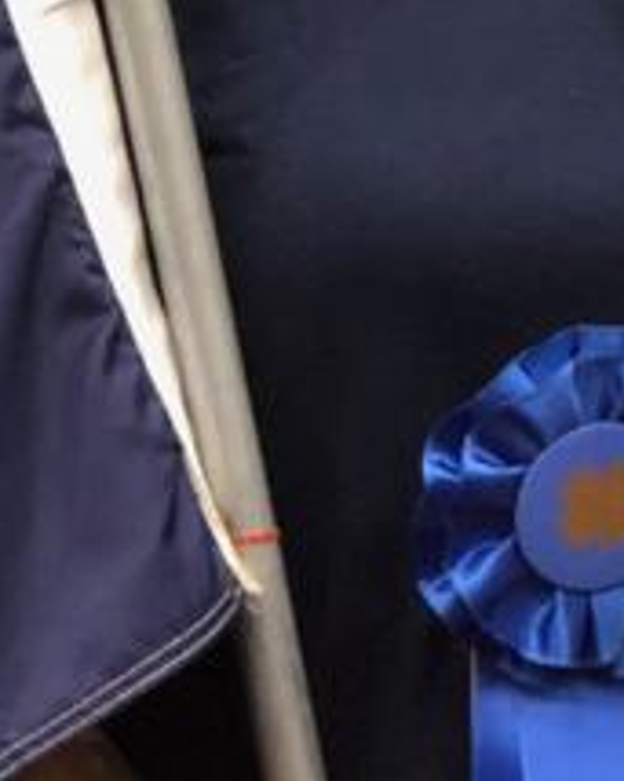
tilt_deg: -8.4
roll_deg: -0.5
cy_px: -141
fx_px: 5614
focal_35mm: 243
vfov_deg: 7.9
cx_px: 1058
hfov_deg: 6.3
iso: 250
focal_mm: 6.6
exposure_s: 1/30
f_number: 2.8
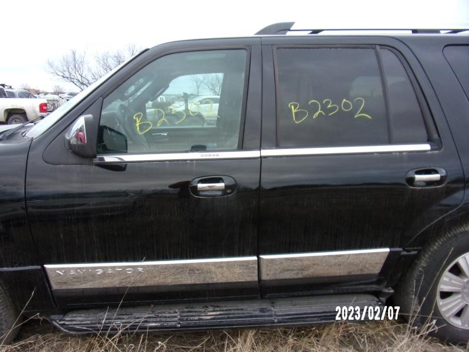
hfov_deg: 71.6
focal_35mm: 24
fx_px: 325
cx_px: 234
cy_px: 176
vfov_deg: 56.8
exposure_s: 1/23
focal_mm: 4.3
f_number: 3.3
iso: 200
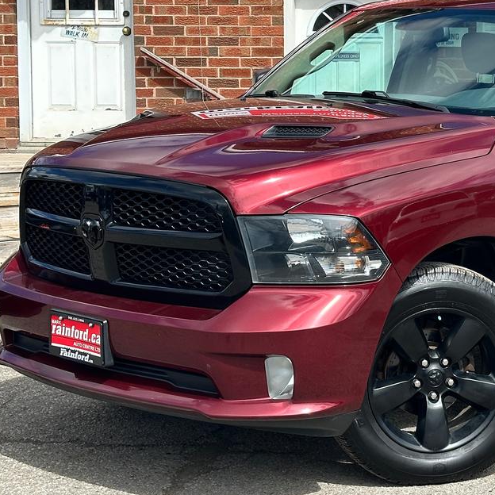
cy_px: 155
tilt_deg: -3.6
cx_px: 466
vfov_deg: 19.9
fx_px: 1408
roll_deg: +0.3
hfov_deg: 19.5
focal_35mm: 87
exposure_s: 1/2890
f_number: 1.78
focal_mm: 6.86
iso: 64
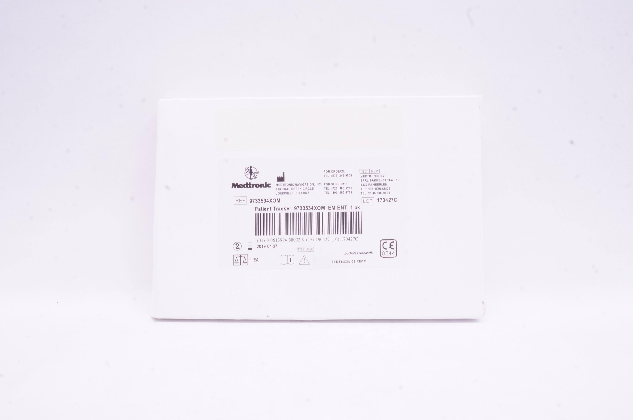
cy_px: 210
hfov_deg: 59.5
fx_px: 553
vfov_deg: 41.6
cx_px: 316
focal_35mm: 32
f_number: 22
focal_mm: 21
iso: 1600
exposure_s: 1/15
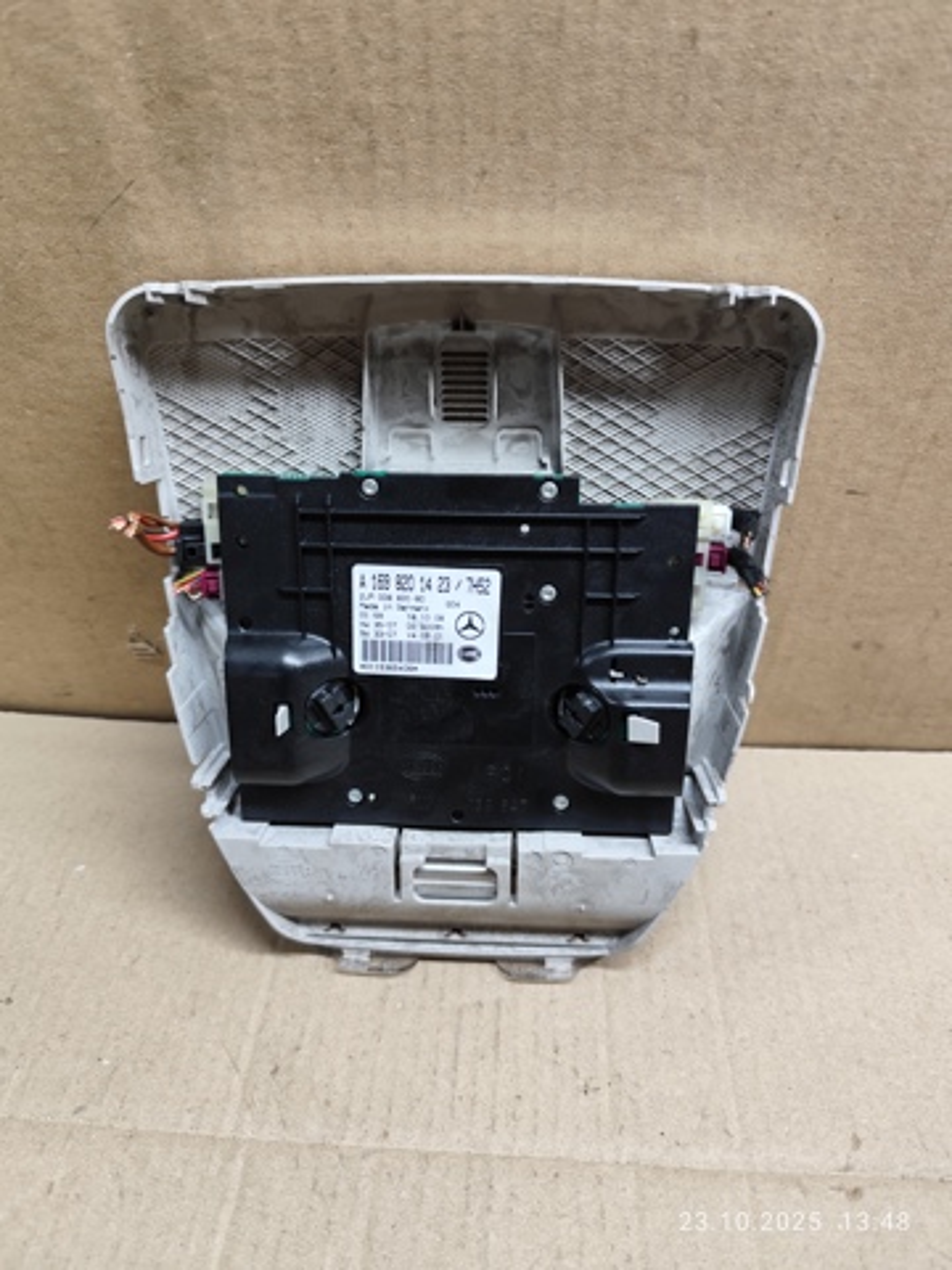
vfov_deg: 73.9
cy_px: 635
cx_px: 476
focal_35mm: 23
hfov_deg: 58.9
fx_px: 843
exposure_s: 1/100
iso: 400
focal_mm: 6.19
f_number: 1.65
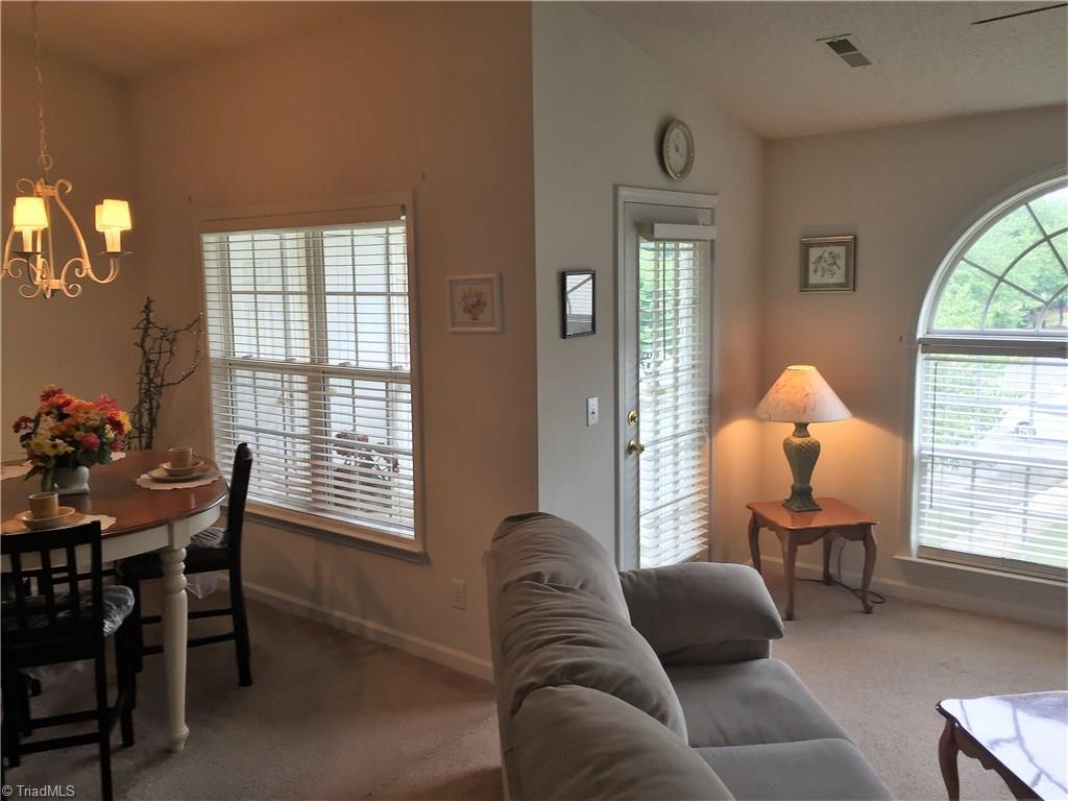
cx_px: 534
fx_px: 895
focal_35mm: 29
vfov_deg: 48.2
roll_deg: +0.4
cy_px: 400
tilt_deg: -5.7
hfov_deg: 61.7
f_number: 2.2
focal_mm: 4.15
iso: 40
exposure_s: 1/60
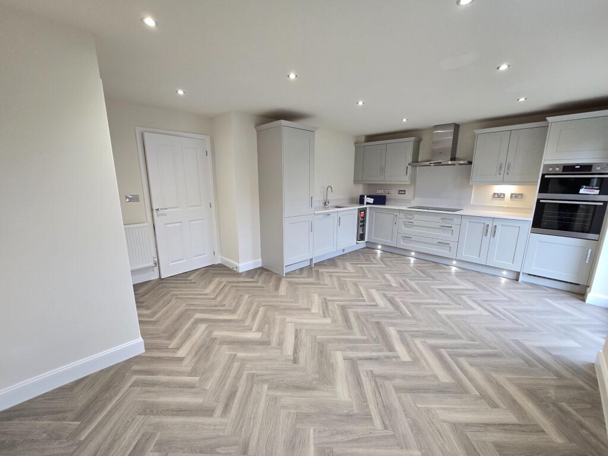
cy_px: 228
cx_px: 304
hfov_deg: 106.2
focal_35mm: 13
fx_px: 228
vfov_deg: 89.9
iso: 200
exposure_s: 1/50
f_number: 2.2
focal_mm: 2.2
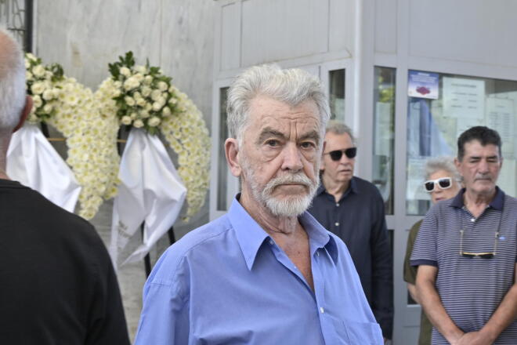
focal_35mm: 75
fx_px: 1077
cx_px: 258
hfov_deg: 27.0
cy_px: 172
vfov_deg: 18.2
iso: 500
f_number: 8
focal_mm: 50
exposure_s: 1/160
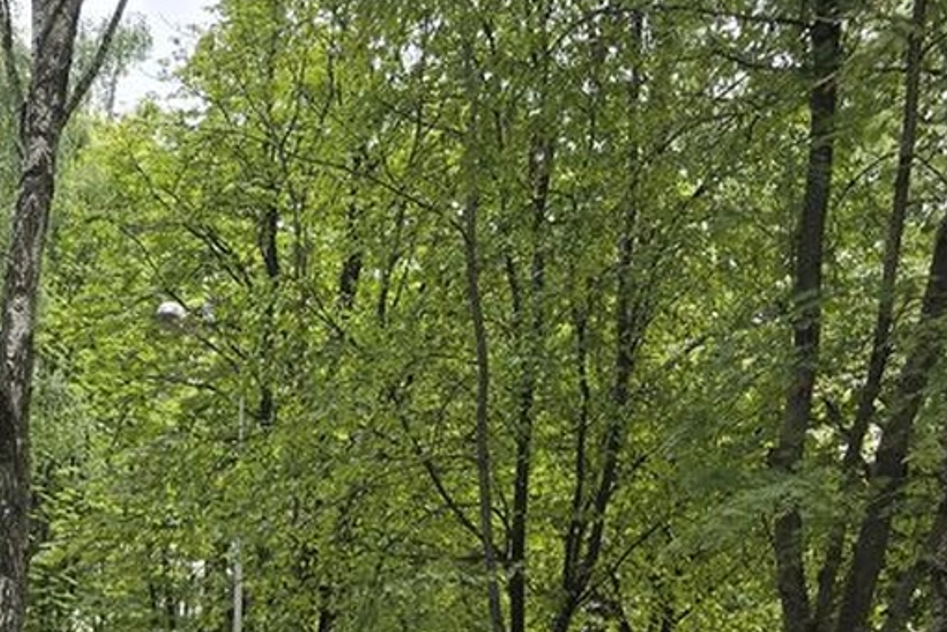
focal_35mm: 75
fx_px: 1973
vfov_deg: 15.1
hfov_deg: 25.4
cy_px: 1221
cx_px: -43
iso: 16
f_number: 1.7
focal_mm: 6.3
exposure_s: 1/180
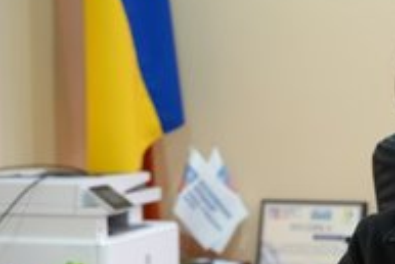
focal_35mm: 112
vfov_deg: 12.2
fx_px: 1230
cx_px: 391
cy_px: 243
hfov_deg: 17.8
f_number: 4
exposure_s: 1/160
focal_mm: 54
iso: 5000
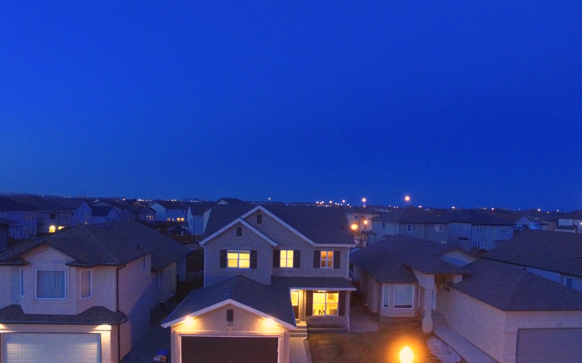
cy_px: 217
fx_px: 349
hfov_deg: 79.7
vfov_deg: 54.7
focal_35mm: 22
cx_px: 292
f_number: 2.8
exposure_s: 1/12.5
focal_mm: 3.61
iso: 504
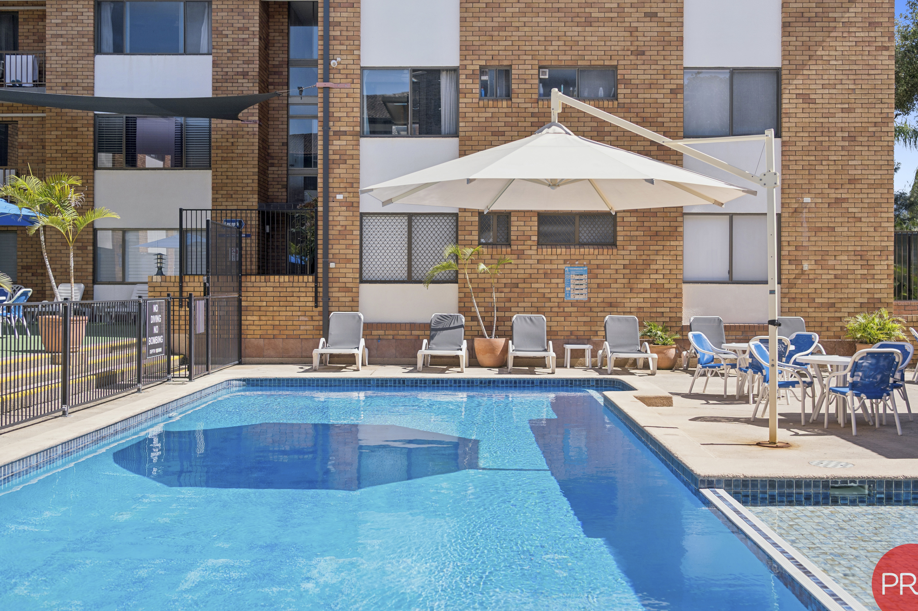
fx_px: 968
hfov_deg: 50.7
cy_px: 318
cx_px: 485
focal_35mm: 38
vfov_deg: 35.0
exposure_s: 1/800
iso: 200
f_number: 3.2
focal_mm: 35
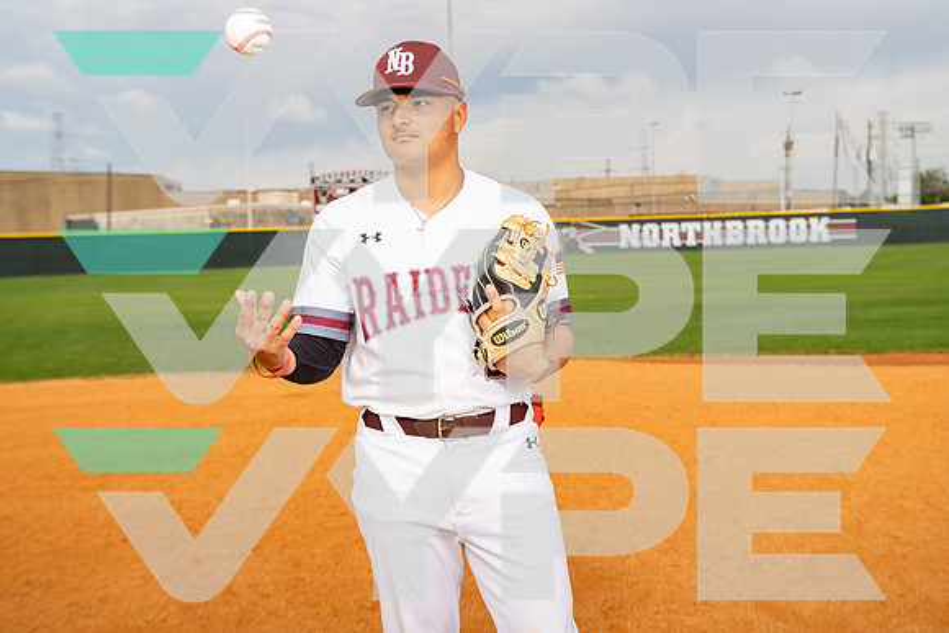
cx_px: 474
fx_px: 1081
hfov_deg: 47.4
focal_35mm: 41
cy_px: 316
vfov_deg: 32.6
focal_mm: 41
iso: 100
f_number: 4.5
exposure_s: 1/640
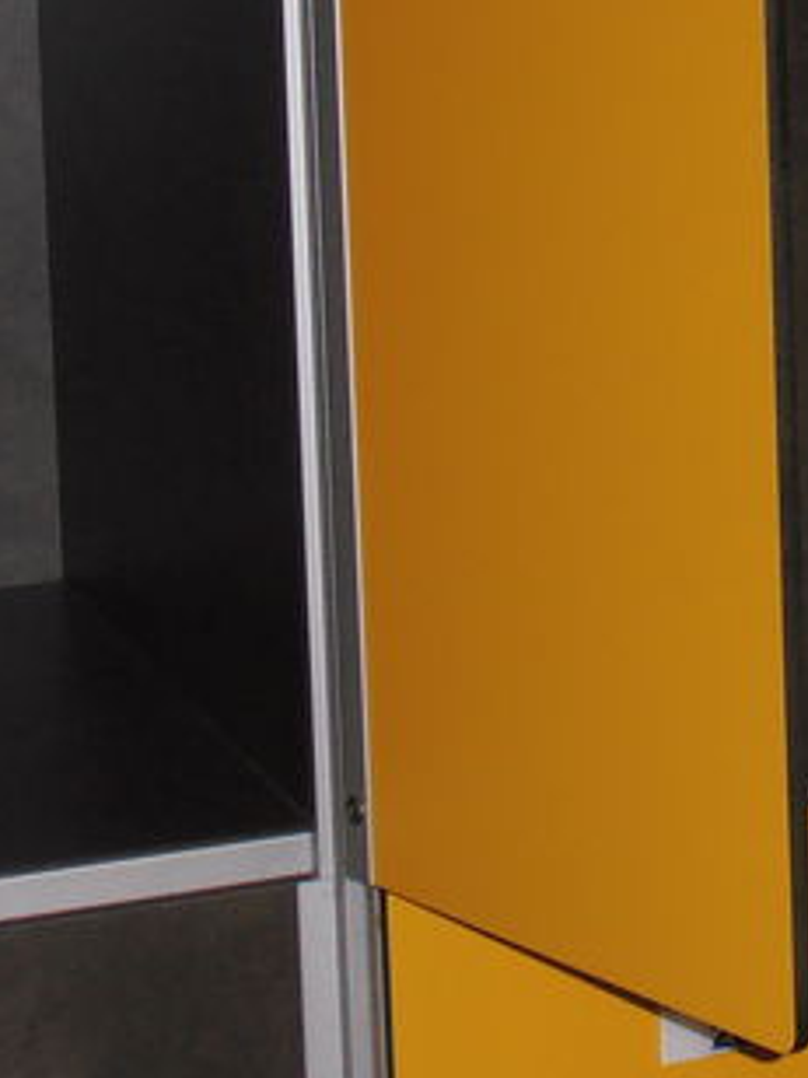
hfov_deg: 10.3
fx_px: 4451
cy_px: -126
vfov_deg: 13.5
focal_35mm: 143
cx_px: 867
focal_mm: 7.87
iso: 125
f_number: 4.2
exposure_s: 1/40
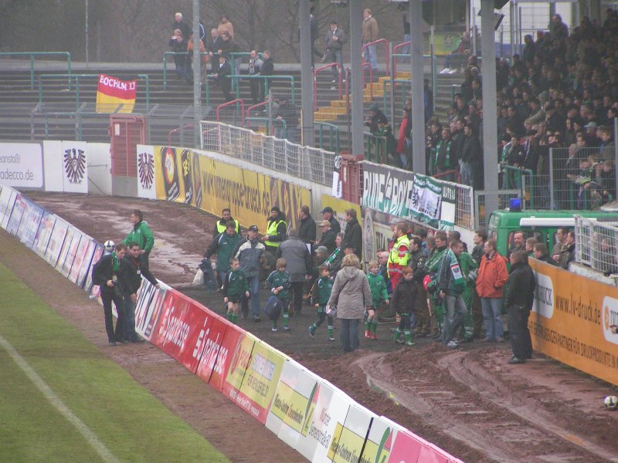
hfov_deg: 6.7
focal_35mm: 297
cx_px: 309
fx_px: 5302
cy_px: 232
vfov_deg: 5.0
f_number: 3.5
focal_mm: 45.4
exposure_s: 1/320
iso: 200
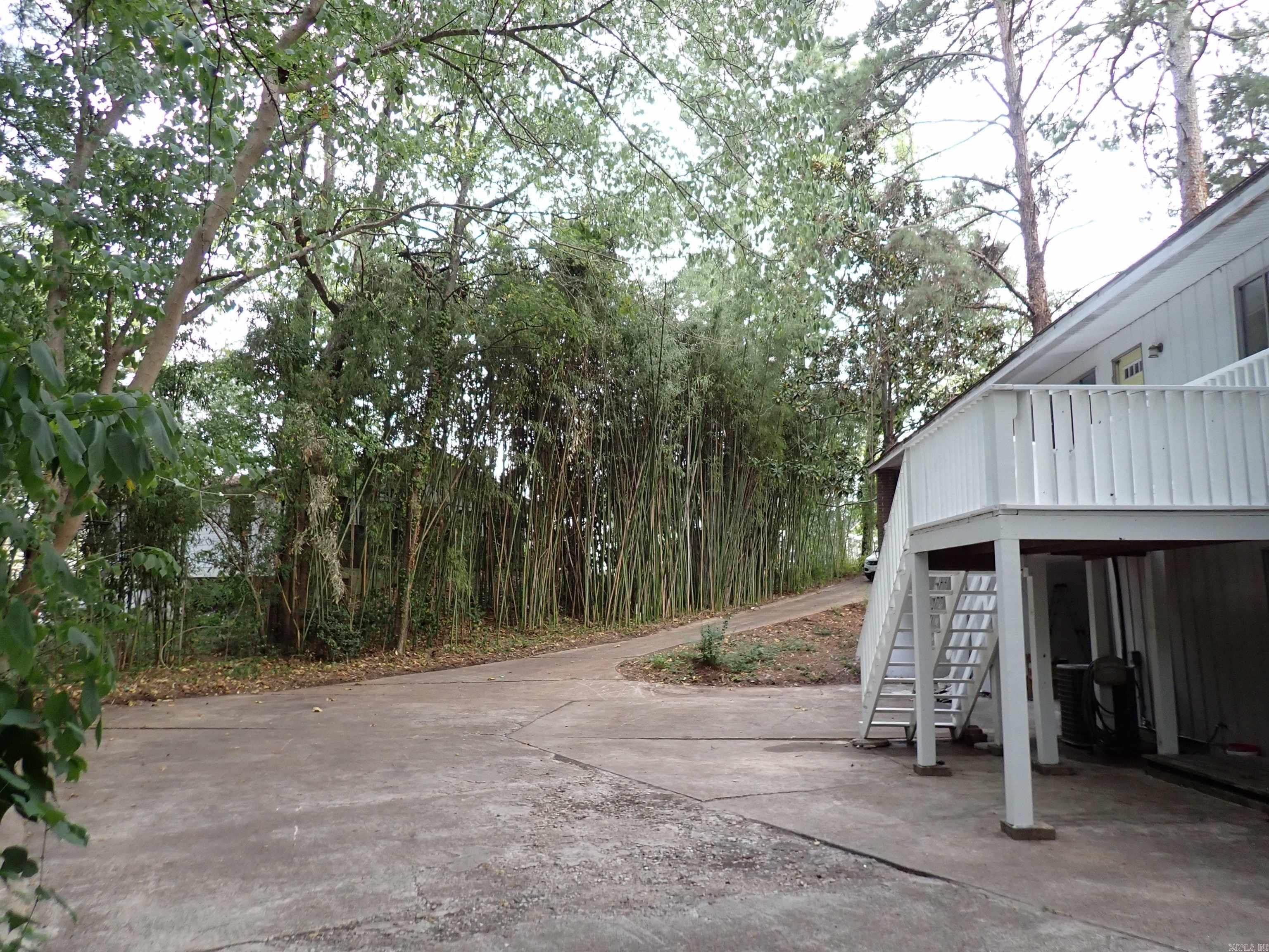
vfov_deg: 54.9
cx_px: 634
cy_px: 476
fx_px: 916
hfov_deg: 69.4
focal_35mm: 25
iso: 200
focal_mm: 4.5
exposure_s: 1/125
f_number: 2
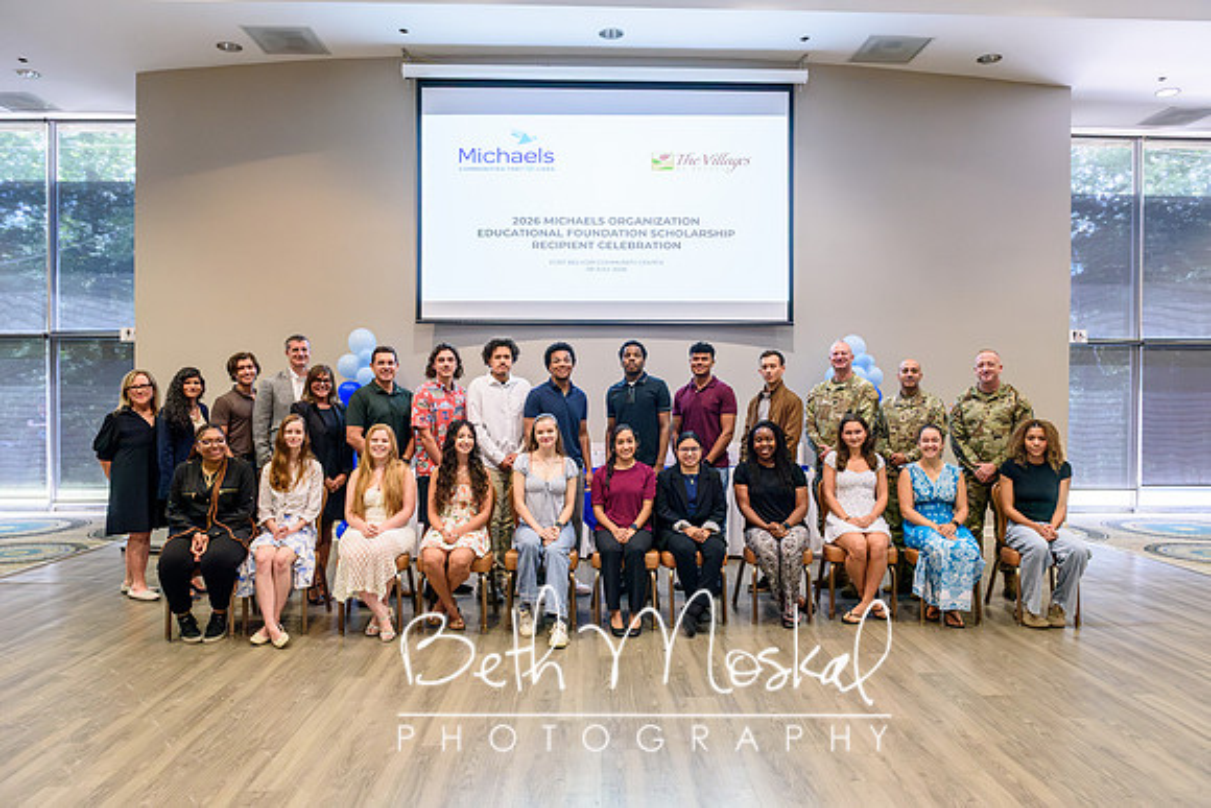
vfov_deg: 53.2
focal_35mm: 24
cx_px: 606
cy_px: 404
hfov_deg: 73.7
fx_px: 807
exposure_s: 1/160
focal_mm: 24
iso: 3200
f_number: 5
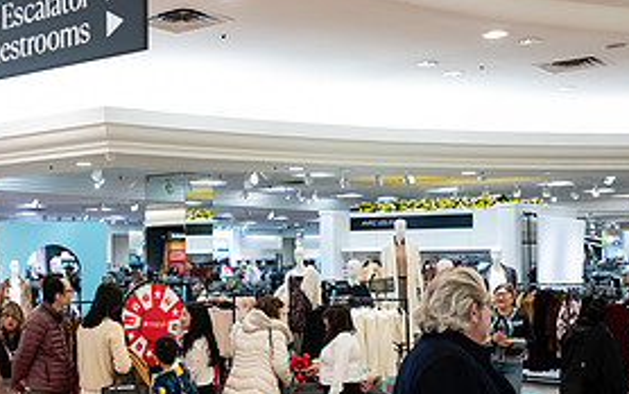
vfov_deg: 24.7
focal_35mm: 52
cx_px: 156
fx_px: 892
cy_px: 271
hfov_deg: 37.9
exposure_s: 1/125
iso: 1000
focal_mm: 24
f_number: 3.2
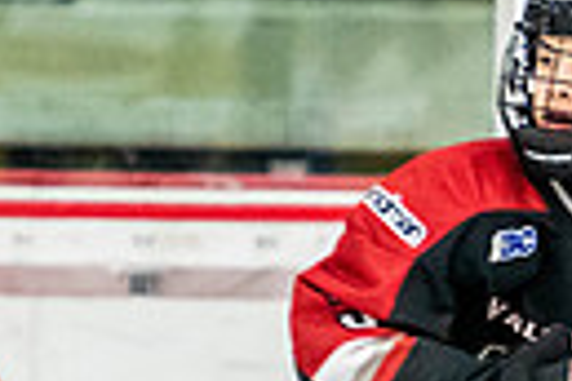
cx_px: 670
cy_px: 628
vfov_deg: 1.2
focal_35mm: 1165
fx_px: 18509
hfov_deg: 1.8
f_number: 2.8
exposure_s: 1/640
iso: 3200
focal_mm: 155
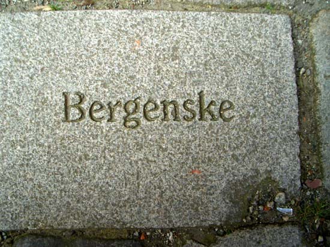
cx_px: 165
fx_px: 334
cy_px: 124
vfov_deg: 40.7
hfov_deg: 52.6
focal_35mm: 35
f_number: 4.3
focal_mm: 5.8
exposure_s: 1/80
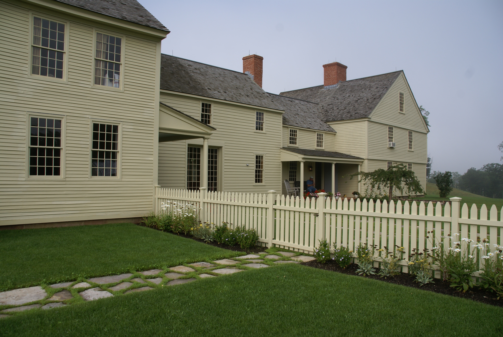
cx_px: 252
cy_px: 168
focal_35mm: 27
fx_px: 378
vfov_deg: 48.1
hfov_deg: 67.3
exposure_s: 1/160
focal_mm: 18
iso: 100
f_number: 10
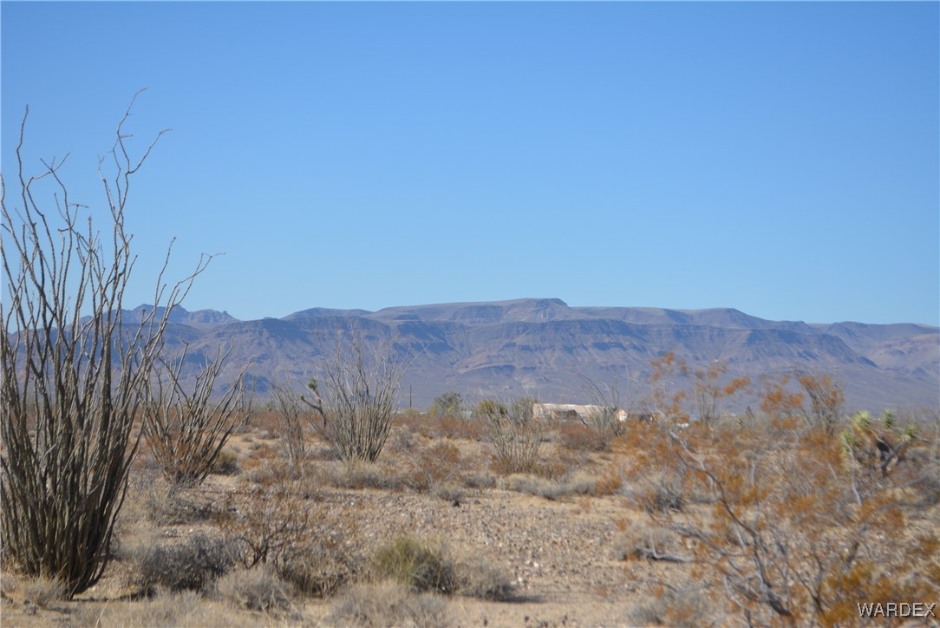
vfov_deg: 16.6
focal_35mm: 82
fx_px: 2155
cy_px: 314
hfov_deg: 24.6
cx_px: 470
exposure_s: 1/1600
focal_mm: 55
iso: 400
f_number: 7.1
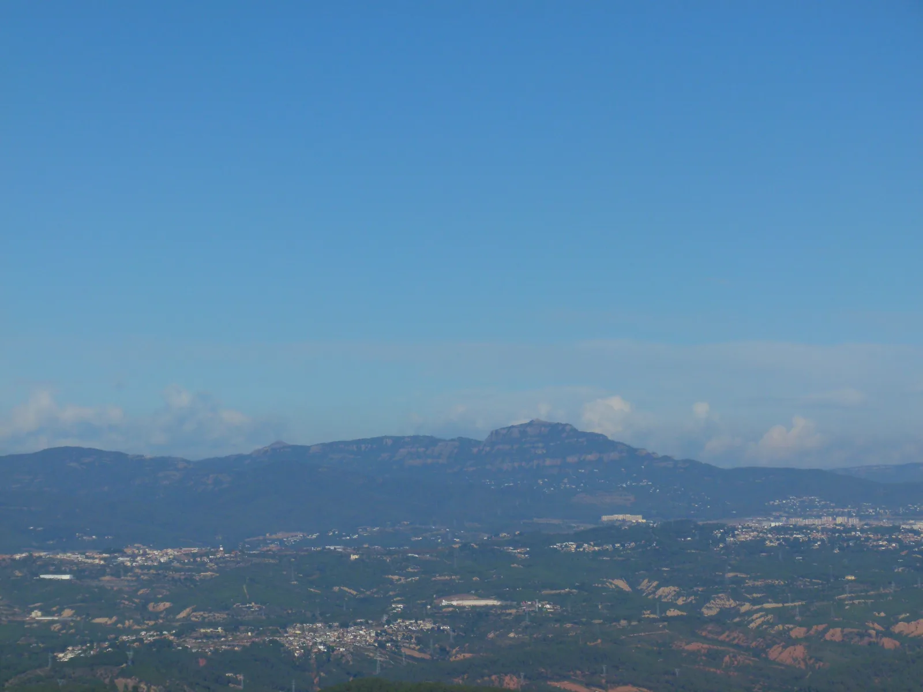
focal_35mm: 141
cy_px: 346
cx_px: 462
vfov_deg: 10.5
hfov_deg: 14.0
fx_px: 3760
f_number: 4.5
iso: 100
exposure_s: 1/2000
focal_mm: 25.3
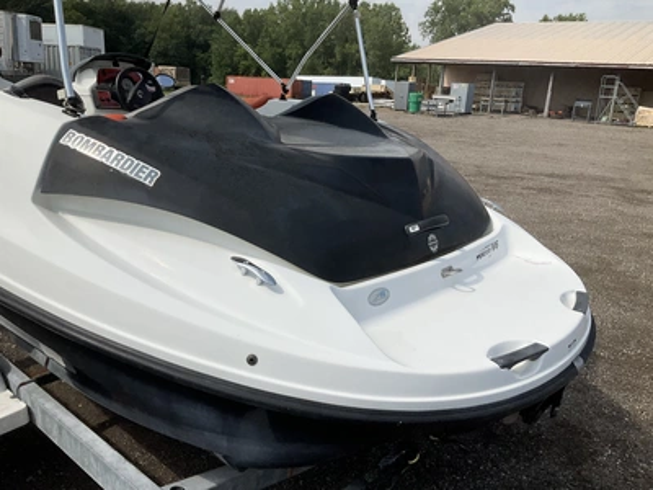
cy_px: 245
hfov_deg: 61.7
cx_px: 326
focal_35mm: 29
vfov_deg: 48.2
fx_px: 547
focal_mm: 3
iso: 25
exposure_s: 1/4065
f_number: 1.8
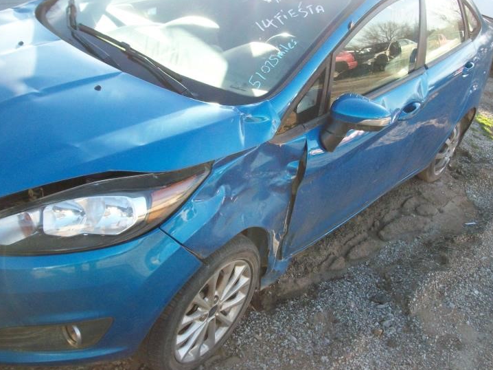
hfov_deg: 47.8
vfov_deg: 36.8
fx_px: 555
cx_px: 270
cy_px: 199
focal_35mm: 39
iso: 323
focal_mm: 6.3
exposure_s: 1/500
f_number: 3.1
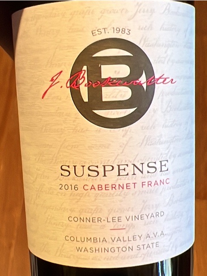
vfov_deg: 58.4
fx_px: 247
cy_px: 138
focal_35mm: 31
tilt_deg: -59.6
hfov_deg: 45.4
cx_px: 104
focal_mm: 1.57
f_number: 1.8
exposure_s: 1/40
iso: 64
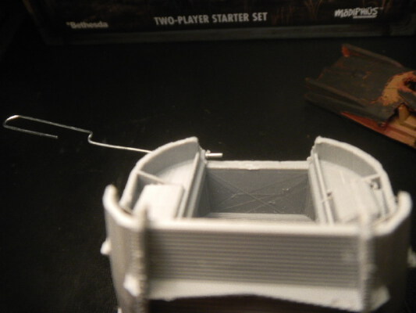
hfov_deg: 52.6
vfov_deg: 40.7
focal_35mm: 35
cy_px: 156
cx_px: 208
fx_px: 421
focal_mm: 6.3
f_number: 3.6
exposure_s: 1/30
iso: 201
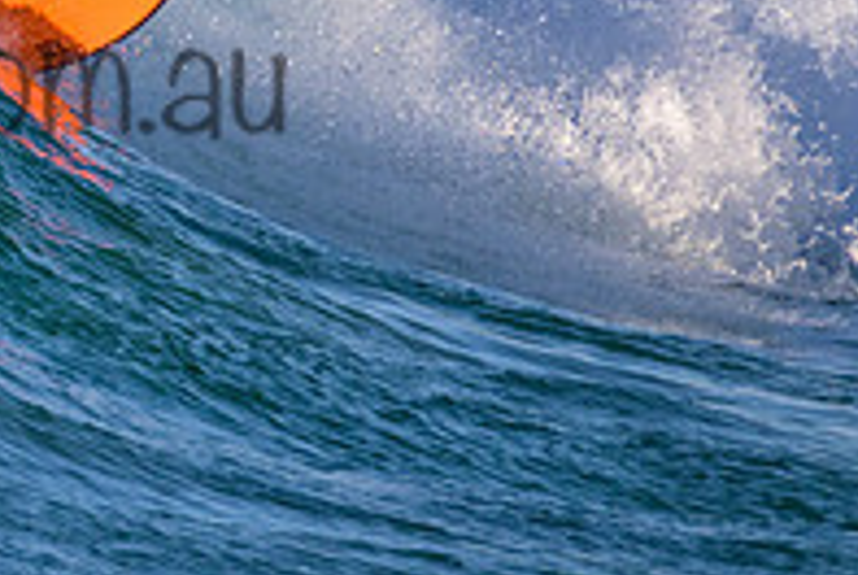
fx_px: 58120
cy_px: 2
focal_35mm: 2435
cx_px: -220
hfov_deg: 0.8
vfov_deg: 0.6
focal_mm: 800
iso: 1400
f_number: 11
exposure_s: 1/2000
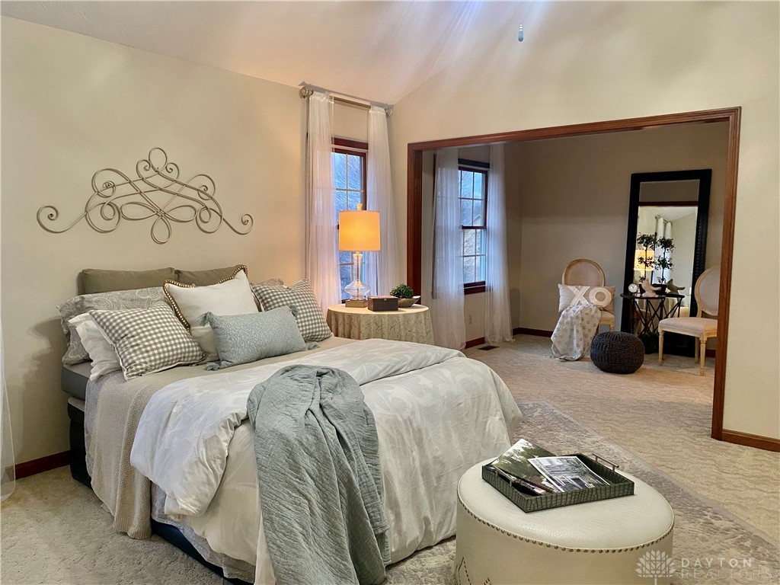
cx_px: 390
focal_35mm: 26
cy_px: 292
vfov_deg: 53.1
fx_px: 586
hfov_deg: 67.3
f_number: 1.8
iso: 250
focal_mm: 4.25
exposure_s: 1/60
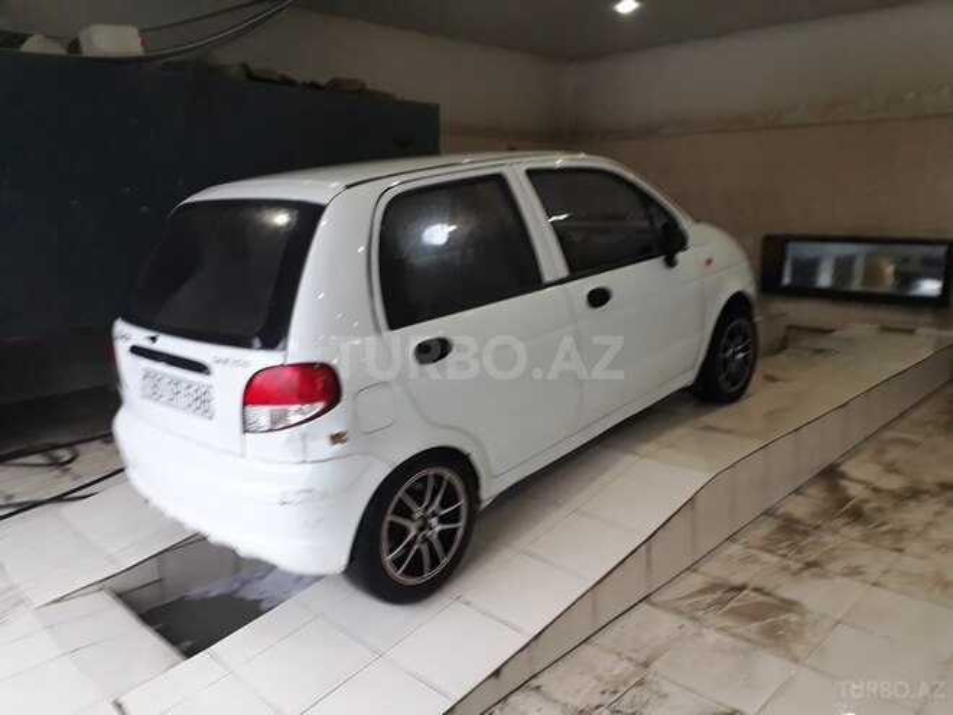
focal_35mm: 27
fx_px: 743
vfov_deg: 51.4
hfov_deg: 65.3
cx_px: 476
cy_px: 358
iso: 200
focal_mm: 3.6
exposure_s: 1/17
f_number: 1.9
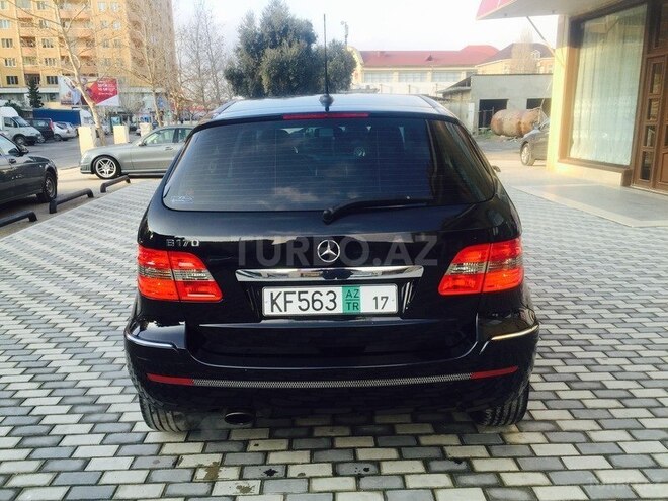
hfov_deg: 61.7
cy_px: 250
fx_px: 560
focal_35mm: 29
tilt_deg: -13.6
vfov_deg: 48.2
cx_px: 334
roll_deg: +0.9
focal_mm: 4.15
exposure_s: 1/332
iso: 32
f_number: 2.2
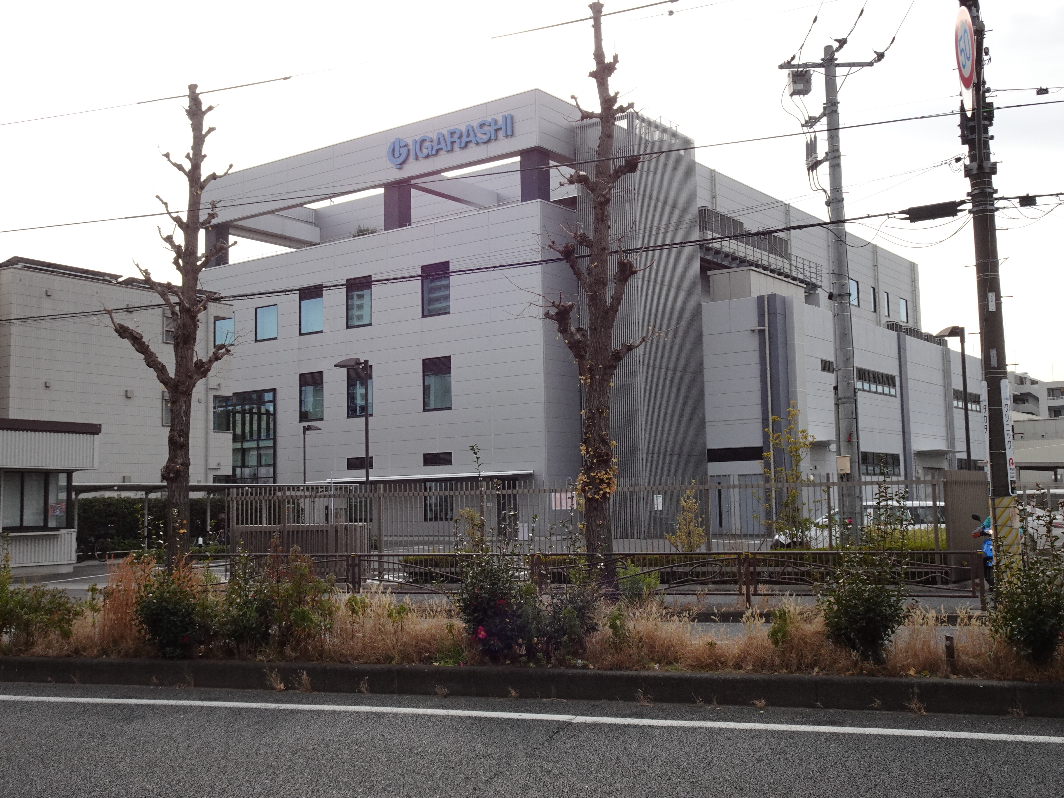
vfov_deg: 38.7
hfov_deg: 50.1
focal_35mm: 37
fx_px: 1137
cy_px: 399
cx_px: 532
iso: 100
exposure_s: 1/320
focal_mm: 6.26
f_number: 5
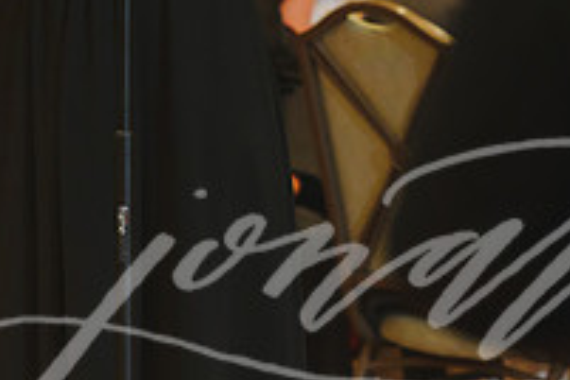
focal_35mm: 476
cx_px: 664
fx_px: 7536
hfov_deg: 4.3
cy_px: -68
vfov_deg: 2.9
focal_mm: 165
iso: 2500
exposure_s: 1/60
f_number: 2.8
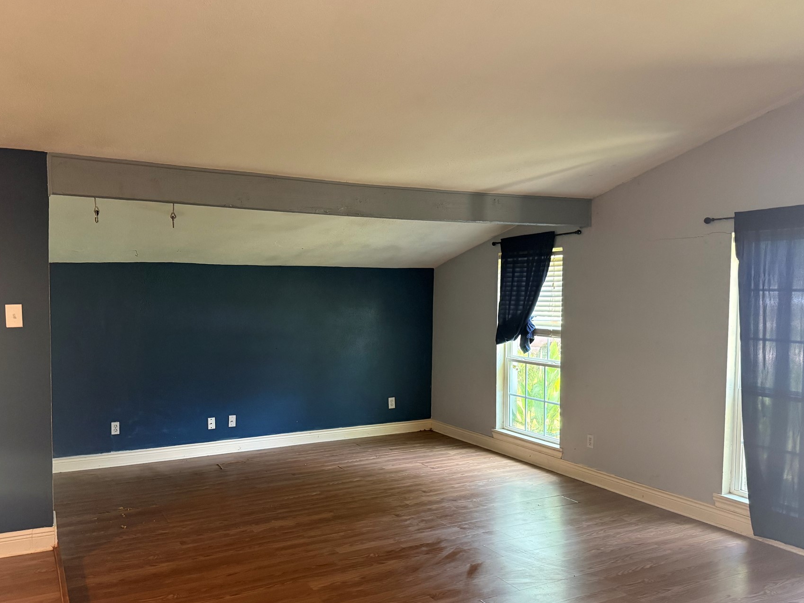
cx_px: 379
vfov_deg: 48.2
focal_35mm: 29
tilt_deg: -3.0
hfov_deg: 61.6
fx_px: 674
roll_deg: -0.4
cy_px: 325
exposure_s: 1/60
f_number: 1.78
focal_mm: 6.76
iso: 400
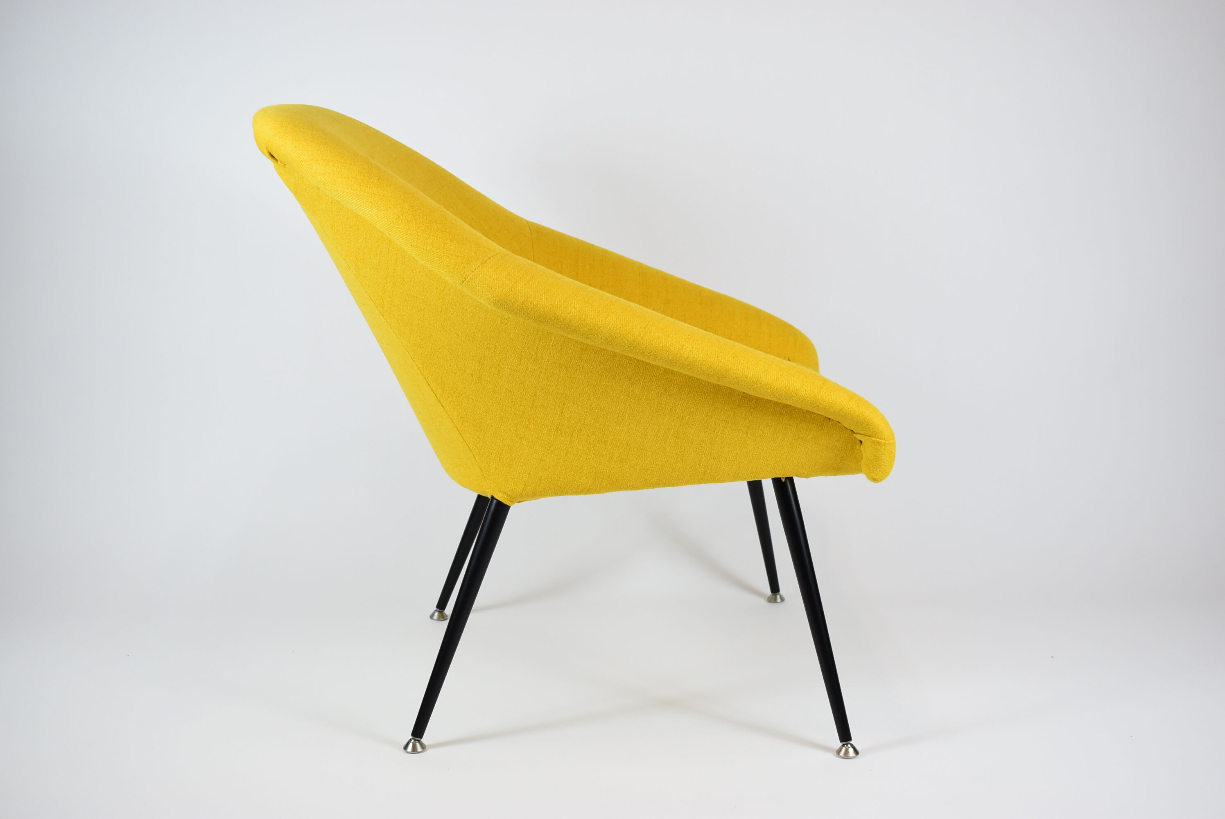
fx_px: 1532
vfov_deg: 29.9
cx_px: 612
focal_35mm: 45
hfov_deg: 43.6
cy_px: 410
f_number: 5.6
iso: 720
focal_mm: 30
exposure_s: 1/125
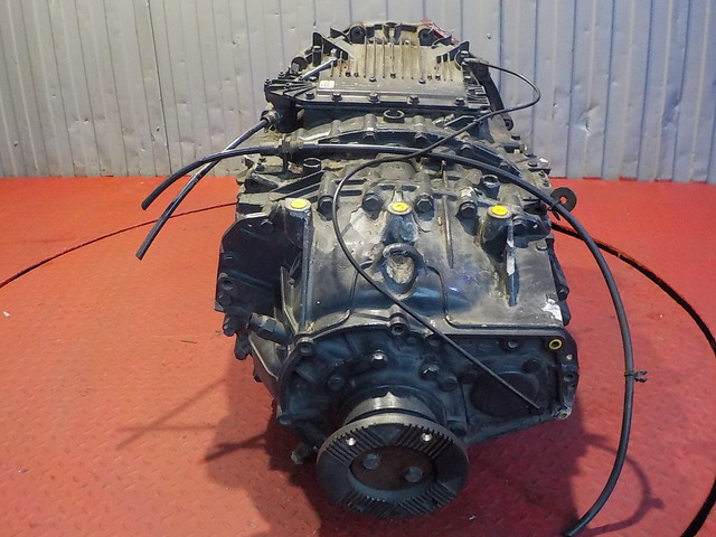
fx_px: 621
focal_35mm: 30
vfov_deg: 46.8
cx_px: 358
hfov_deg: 60.0
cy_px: 268
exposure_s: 1/30
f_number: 3.3
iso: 800
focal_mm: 4.1
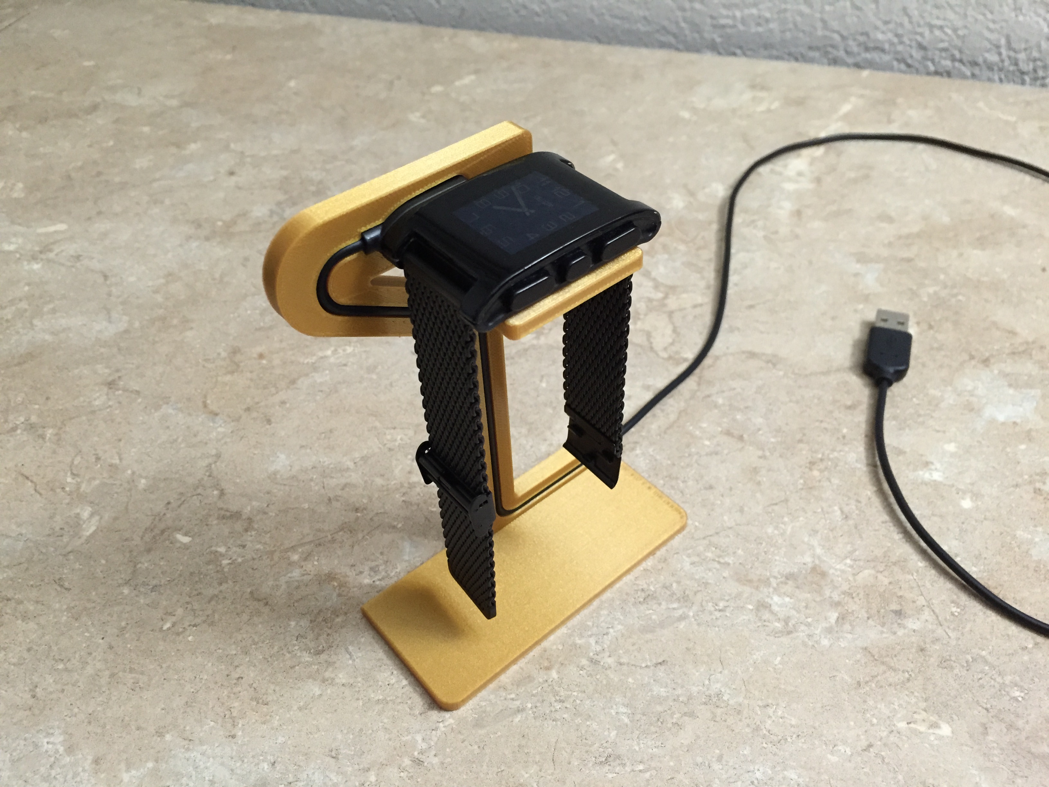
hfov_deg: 61.7
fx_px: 879
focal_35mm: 29
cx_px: 524
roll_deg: +2.7
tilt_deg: -43.7
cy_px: 394
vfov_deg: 48.2
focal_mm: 4.15
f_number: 2.2
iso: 250
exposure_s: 1/24
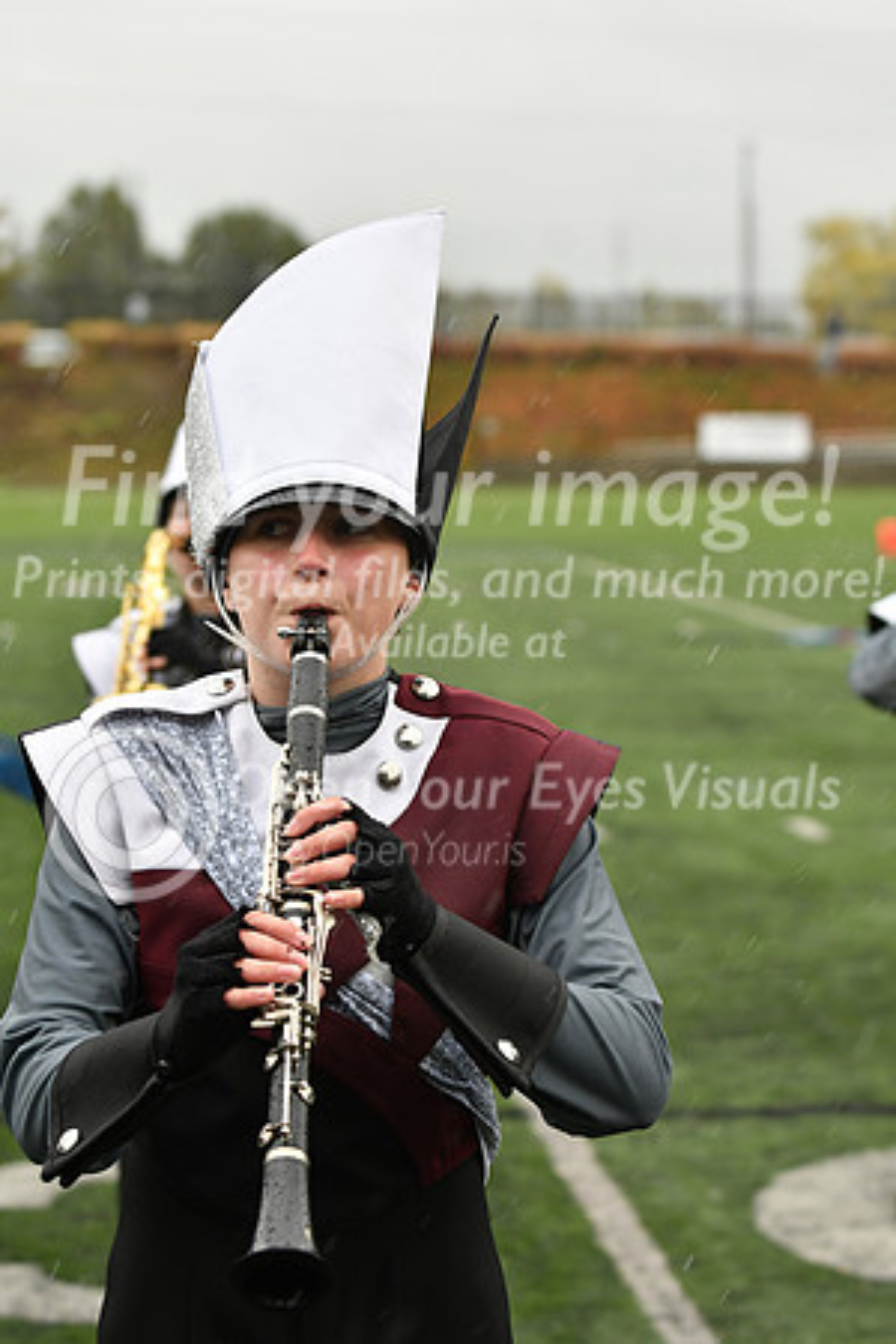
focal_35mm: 105
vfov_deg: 19.5
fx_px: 3920
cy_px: 672
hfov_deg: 13.0
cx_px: 448
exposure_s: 1/640
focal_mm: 70
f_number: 4
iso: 800
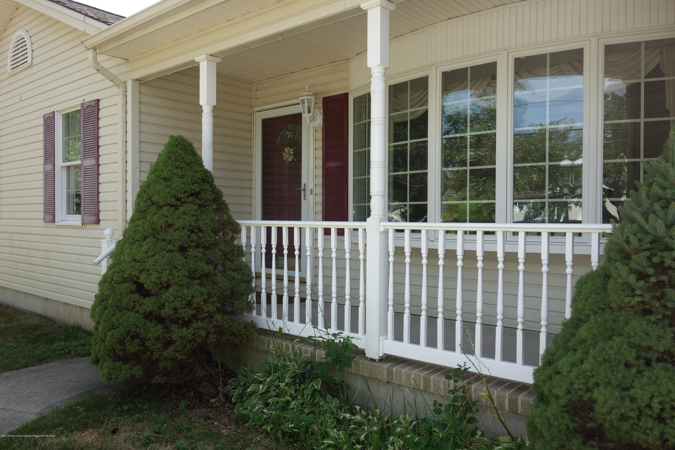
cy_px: 225
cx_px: 338
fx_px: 525
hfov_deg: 65.5
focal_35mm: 28
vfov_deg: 46.4
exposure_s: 1/125
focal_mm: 10.4
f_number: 5.6
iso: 125
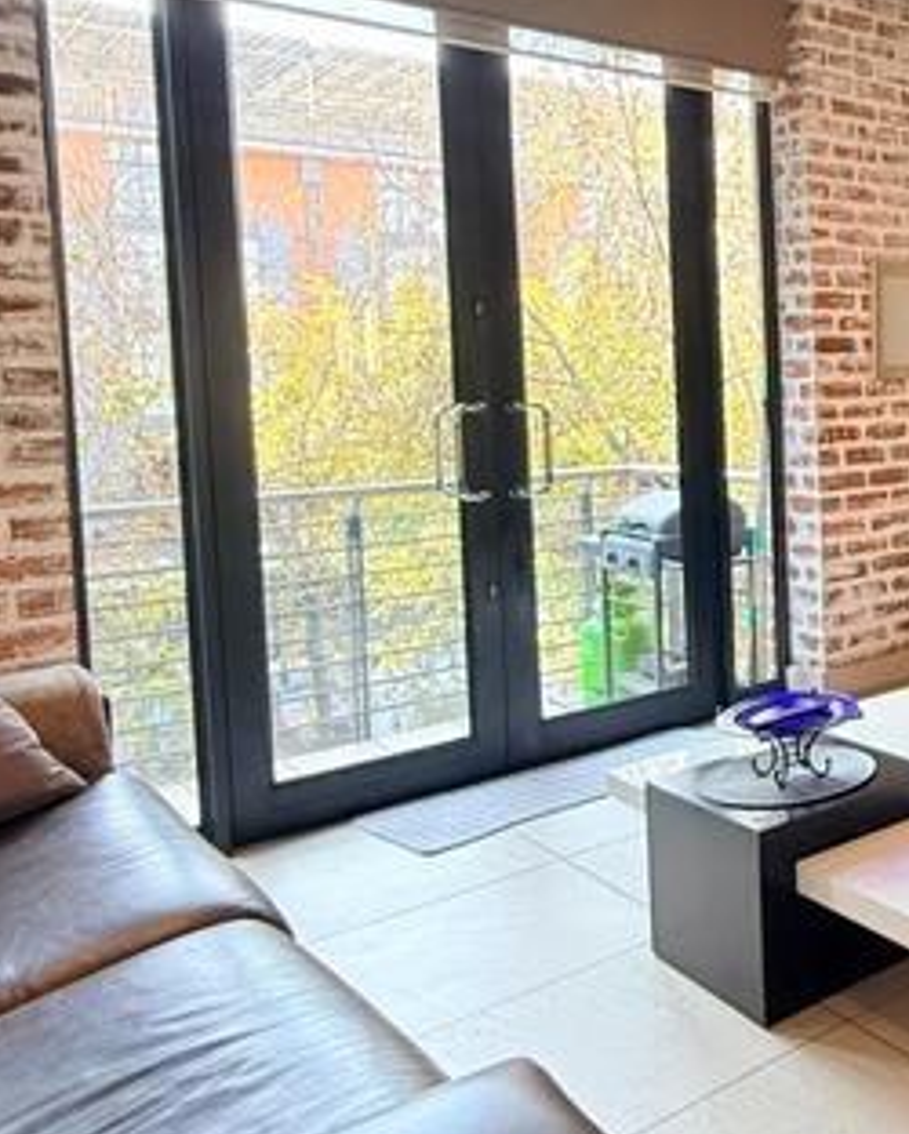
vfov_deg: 51.1
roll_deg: +1.7
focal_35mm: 35
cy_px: 436
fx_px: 1176
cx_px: 1076
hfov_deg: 34.4
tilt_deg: -2.6
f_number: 2.2
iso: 250
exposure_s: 1/100
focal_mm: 2.22
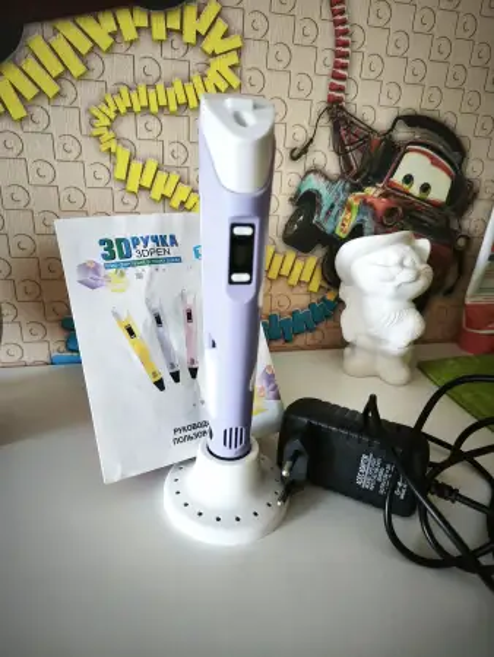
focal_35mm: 23
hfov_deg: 58.9
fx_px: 437
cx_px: 247
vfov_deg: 73.9
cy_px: 328
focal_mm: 5.35
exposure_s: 1/33.3
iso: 1250
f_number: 1.7
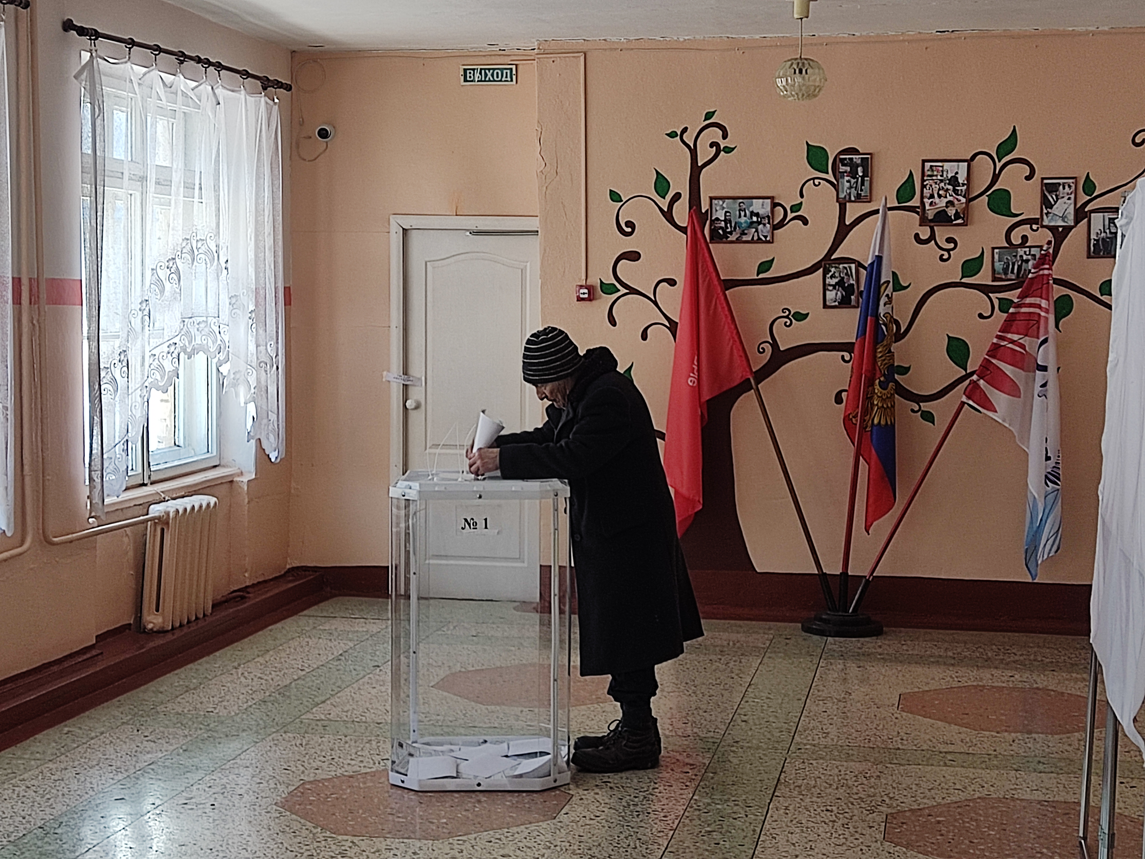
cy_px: 430
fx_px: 1918
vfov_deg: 25.2
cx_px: 572
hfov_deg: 33.2
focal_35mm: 58
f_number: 1.79
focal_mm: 4.71
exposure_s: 1/100
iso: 85
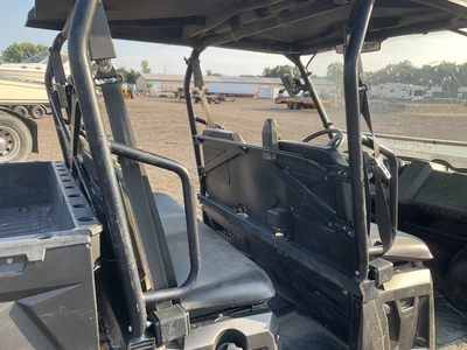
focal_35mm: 29
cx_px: 234
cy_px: 175
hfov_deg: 61.7
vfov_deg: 48.2
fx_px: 391
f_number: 1.8
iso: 25
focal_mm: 3
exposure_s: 1/247
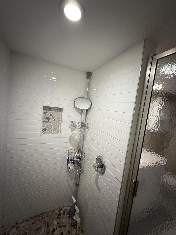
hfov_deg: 85.7
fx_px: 95
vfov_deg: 102.1
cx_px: 88
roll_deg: -7.0
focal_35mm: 14
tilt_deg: -6.8
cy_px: 118
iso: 125
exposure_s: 1/101
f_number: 2.2
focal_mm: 2.22
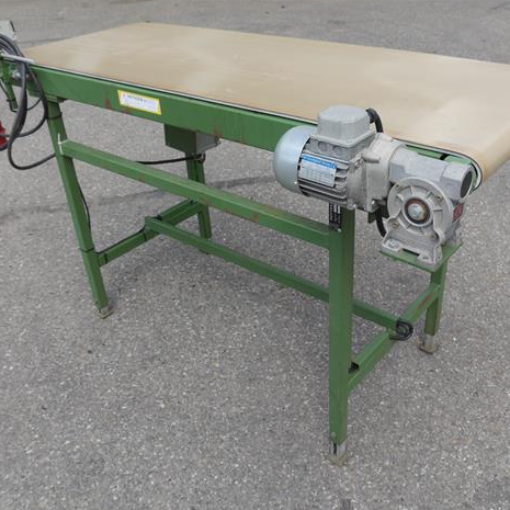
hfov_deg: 48.4
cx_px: 276
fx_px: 567
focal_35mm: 34
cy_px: 257
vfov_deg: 48.5
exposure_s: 1/320
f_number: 6.3
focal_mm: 14
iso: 160
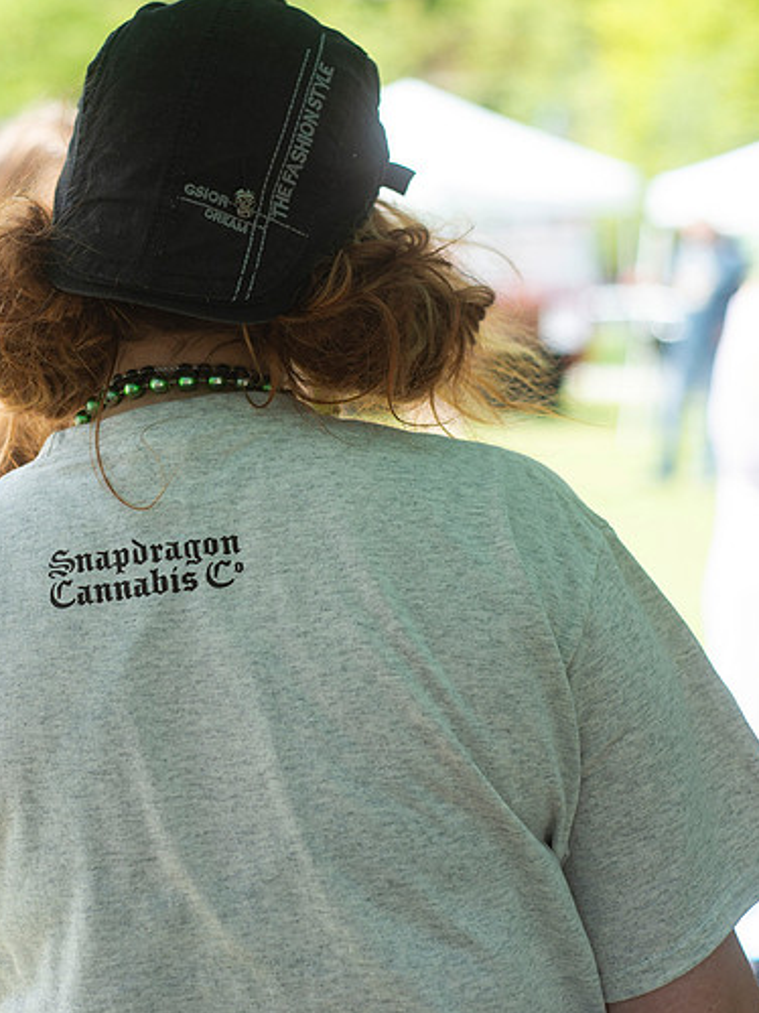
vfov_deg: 25.3
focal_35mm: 77
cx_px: 201
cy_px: 536
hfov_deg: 19.0
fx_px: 2252
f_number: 2.8
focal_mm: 50
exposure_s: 1/1000
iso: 200
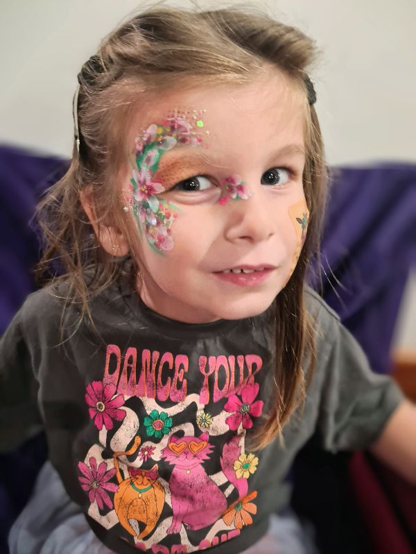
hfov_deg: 53.1
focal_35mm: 26
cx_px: 208
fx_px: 417
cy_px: 277
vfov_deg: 67.3
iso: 640
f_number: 1.8
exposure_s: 1/25
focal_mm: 5.4
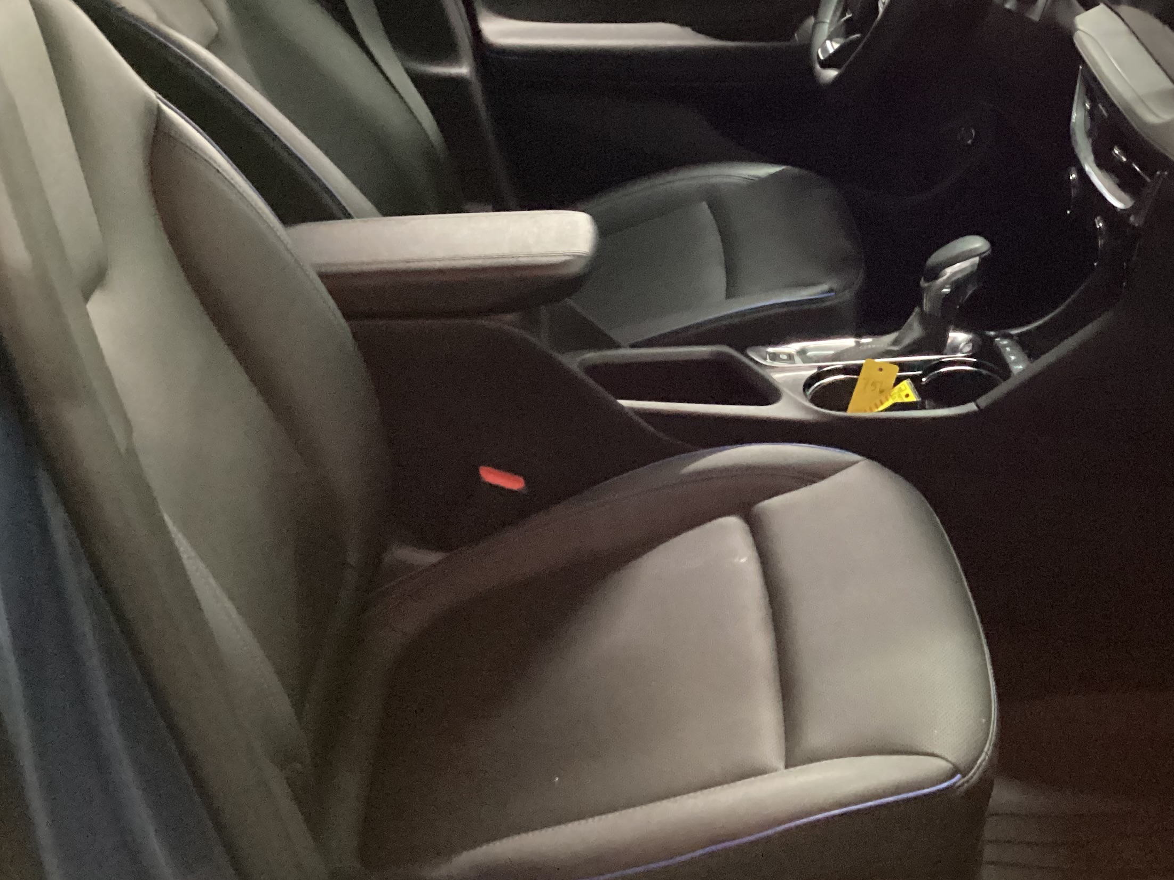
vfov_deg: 31.2
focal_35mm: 46
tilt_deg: -26.2
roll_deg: +0.3
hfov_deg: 40.3
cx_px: 853
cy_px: 260
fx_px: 1560
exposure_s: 1/20
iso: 800
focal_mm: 3.3
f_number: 2.4
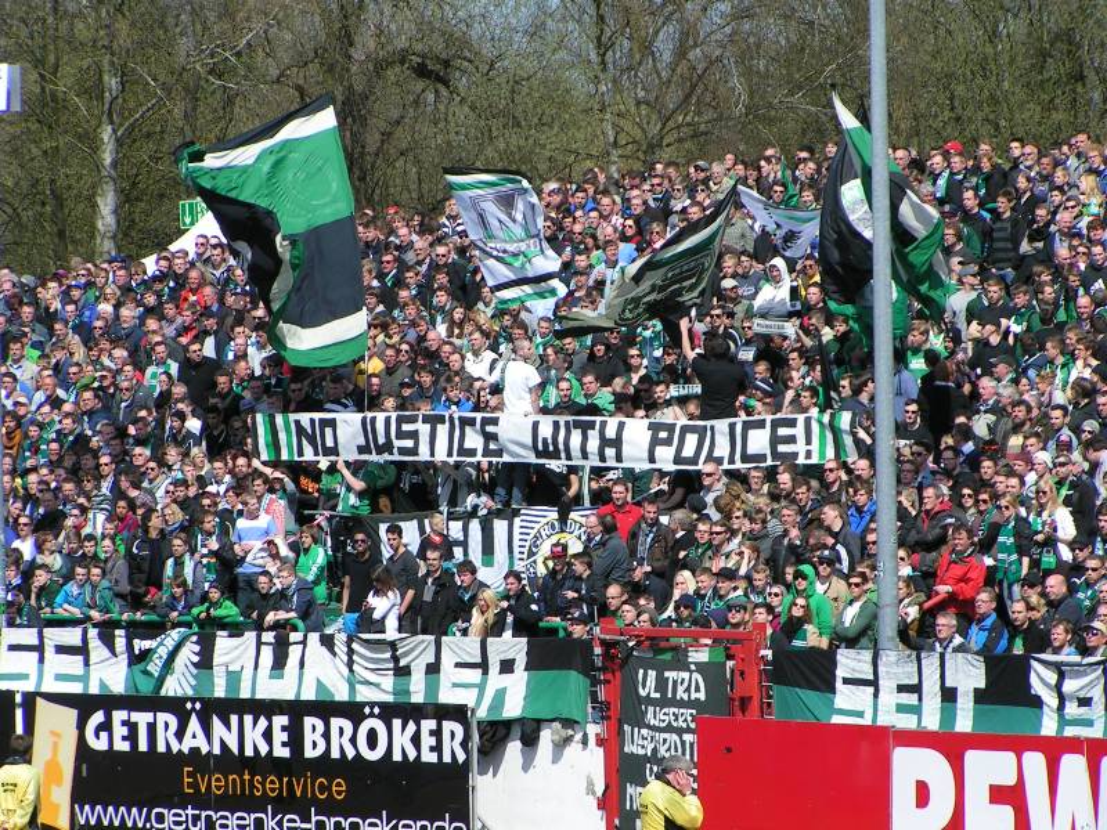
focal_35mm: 206
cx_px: 554
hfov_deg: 9.6
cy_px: 415
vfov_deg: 7.2
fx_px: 6588
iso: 50
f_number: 5.6
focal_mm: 31.5
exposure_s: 1/500
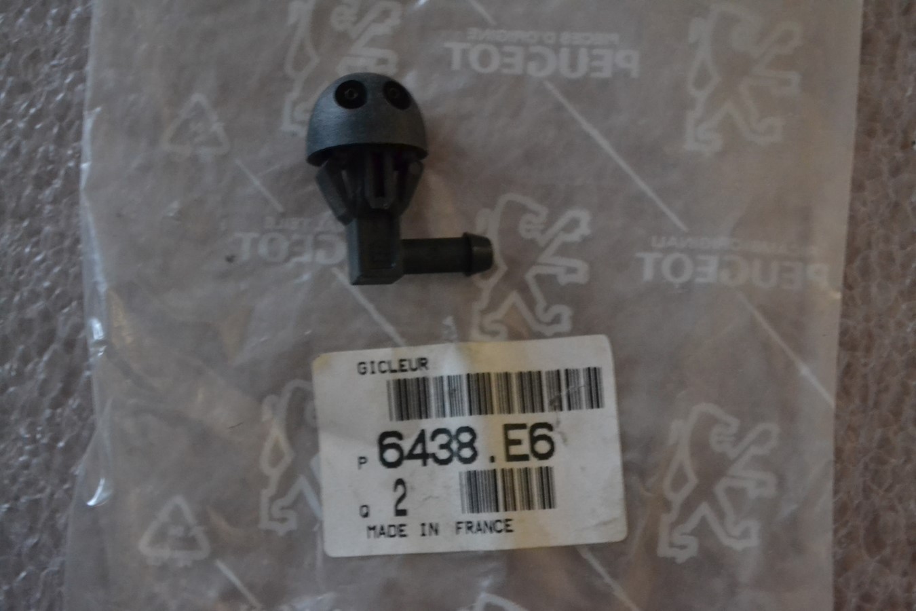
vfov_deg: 20.6
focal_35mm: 66
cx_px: 458
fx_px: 1679
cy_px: 306
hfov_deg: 30.5
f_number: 5.3
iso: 3200
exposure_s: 1/20
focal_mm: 44
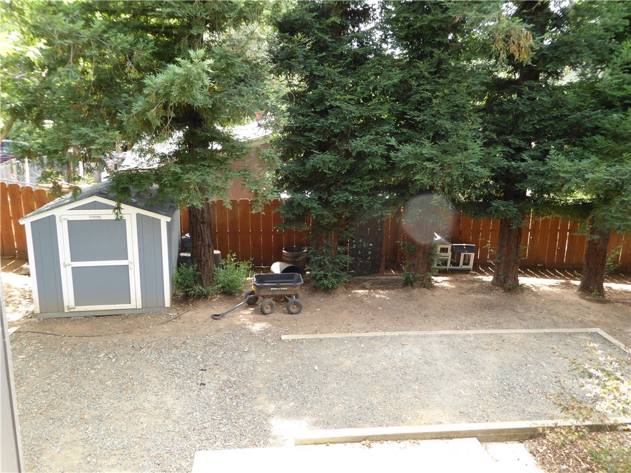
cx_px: 316
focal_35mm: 29
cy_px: 236
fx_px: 529
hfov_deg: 61.7
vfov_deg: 48.2
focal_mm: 5
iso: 125
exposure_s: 1/60
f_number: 3.5
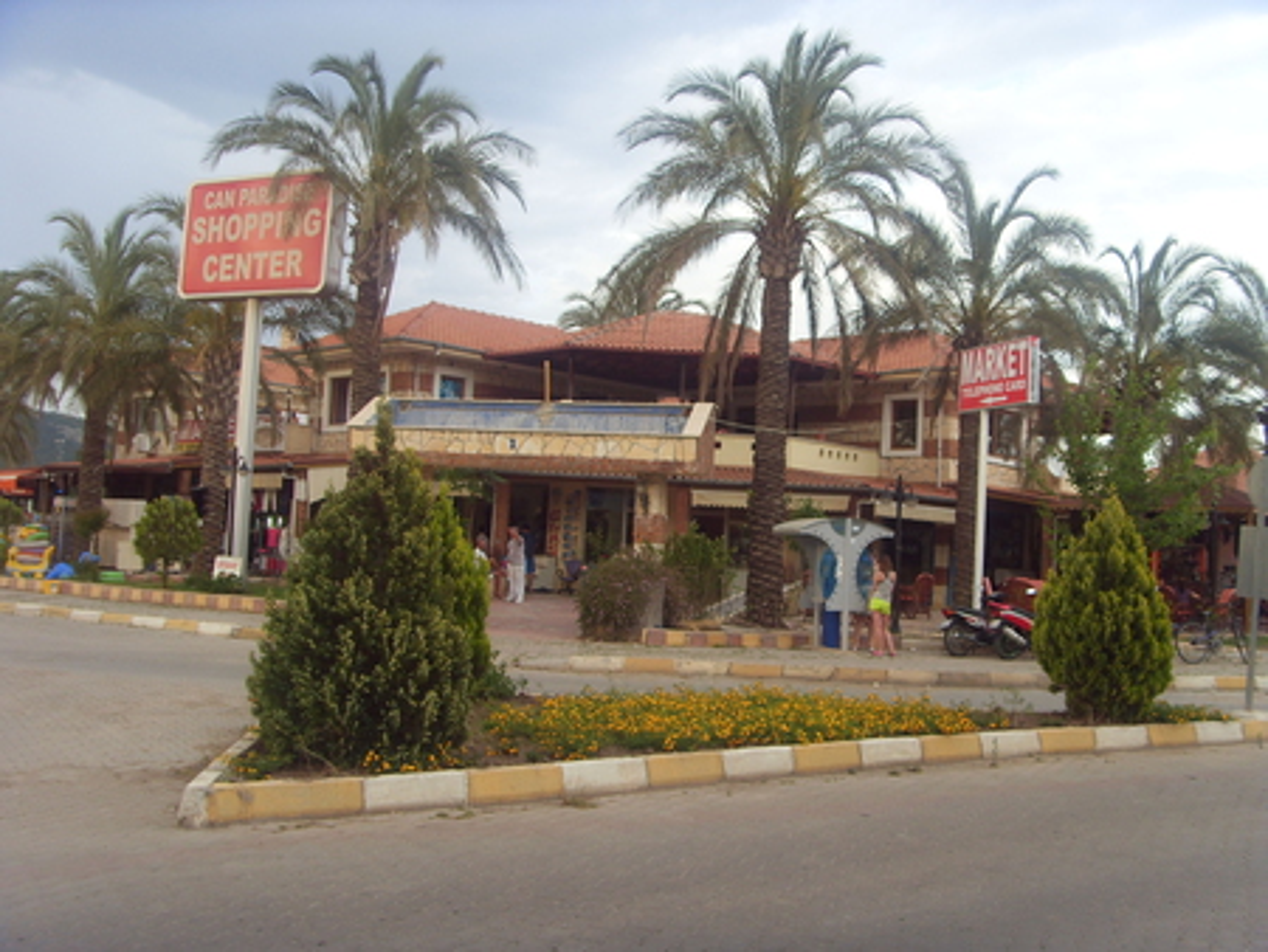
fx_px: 1429
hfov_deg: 47.8
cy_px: 476
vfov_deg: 36.9
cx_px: 634
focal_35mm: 39
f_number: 3.5
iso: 80
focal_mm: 6.6
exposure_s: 1/90
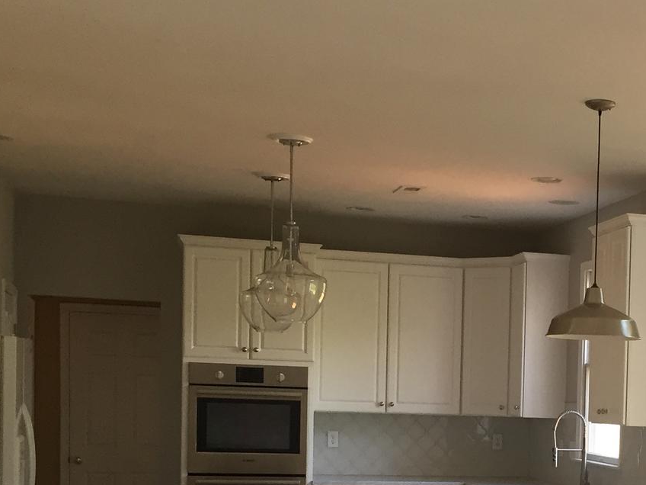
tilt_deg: -2.9
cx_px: 612
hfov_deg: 26.6
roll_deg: -2.5
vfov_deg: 20.3
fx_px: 1306
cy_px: 487
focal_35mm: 70
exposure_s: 1/40
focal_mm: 4.15
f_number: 2.2
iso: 32
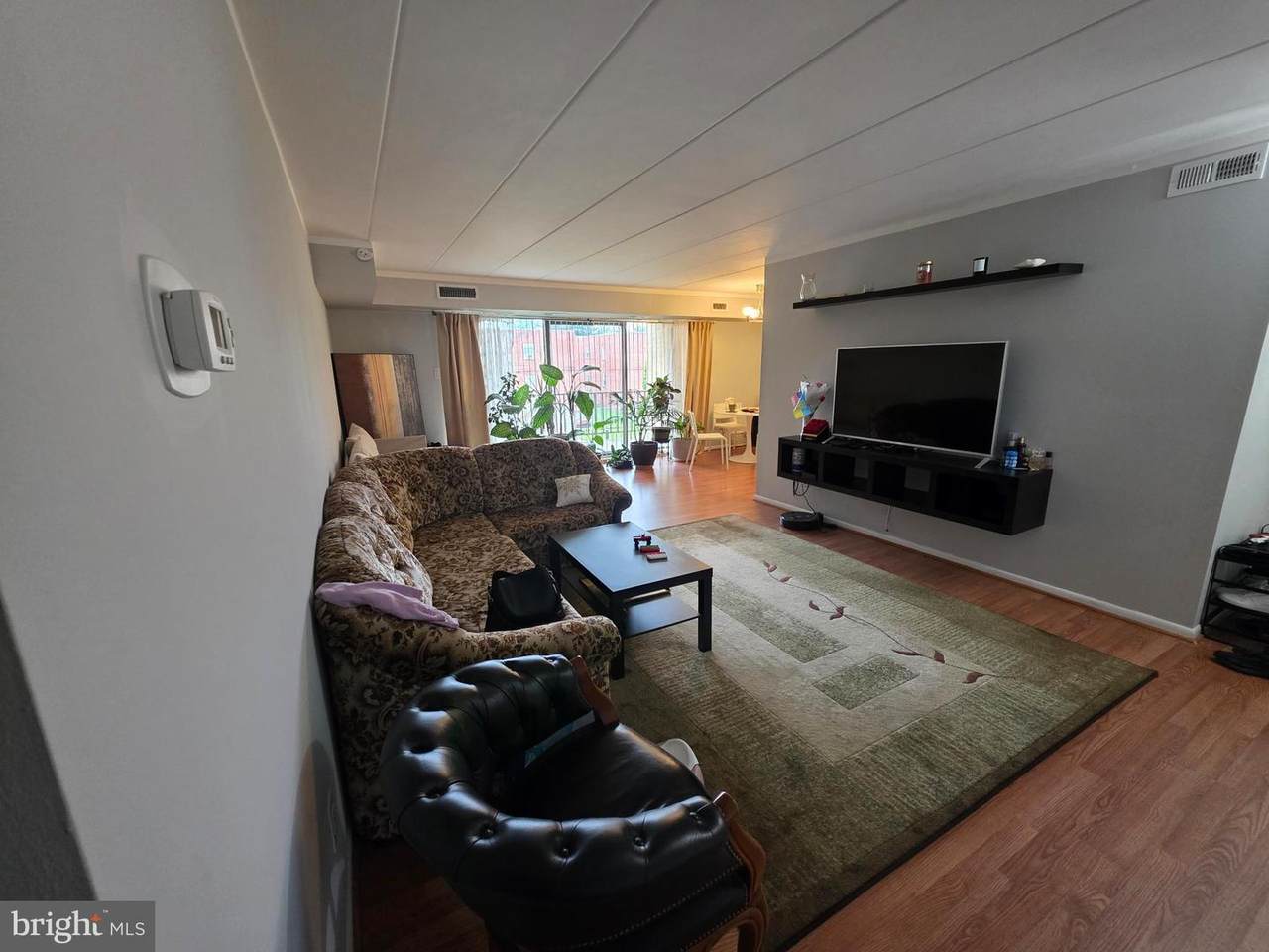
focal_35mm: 13
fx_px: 477
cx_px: 634
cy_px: 476
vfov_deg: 89.9
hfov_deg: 106.2
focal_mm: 2.2
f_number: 1.9
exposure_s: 1/60
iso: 400
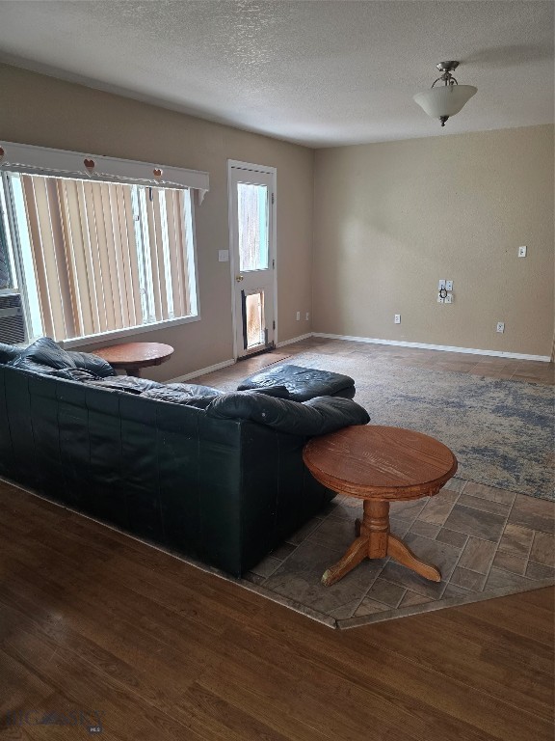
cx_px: 278
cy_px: 370
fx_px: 492
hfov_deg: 58.9
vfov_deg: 73.9
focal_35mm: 23
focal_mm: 6.3
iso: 200
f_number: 1.7
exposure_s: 1/120
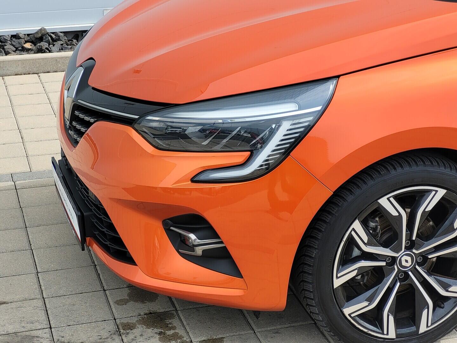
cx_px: 228
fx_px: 1003
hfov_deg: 25.7
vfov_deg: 19.4
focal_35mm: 76
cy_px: 172
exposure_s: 1/538
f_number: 2.4
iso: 25
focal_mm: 7.12
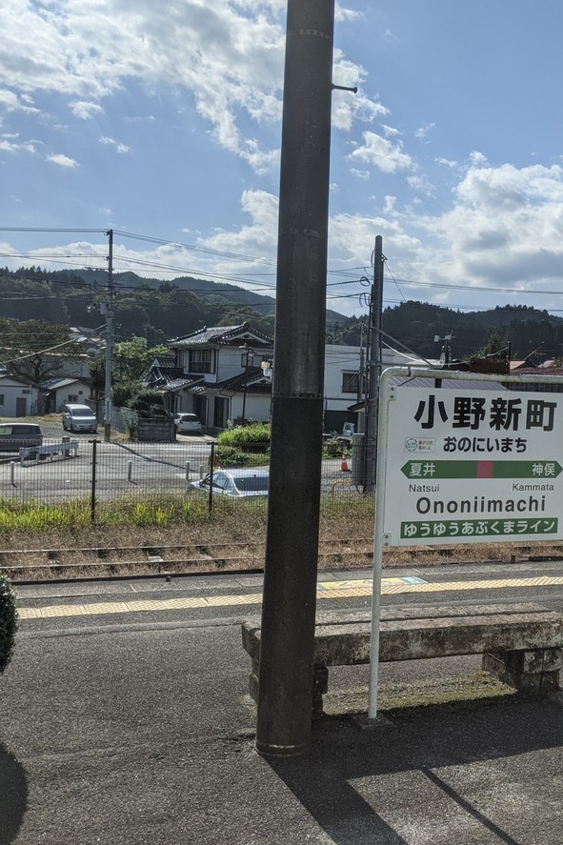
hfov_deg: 34.5
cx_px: 401
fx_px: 892
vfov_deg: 50.7
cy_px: 428
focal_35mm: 38
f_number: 1.8
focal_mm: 4.44
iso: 51
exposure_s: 1/7812
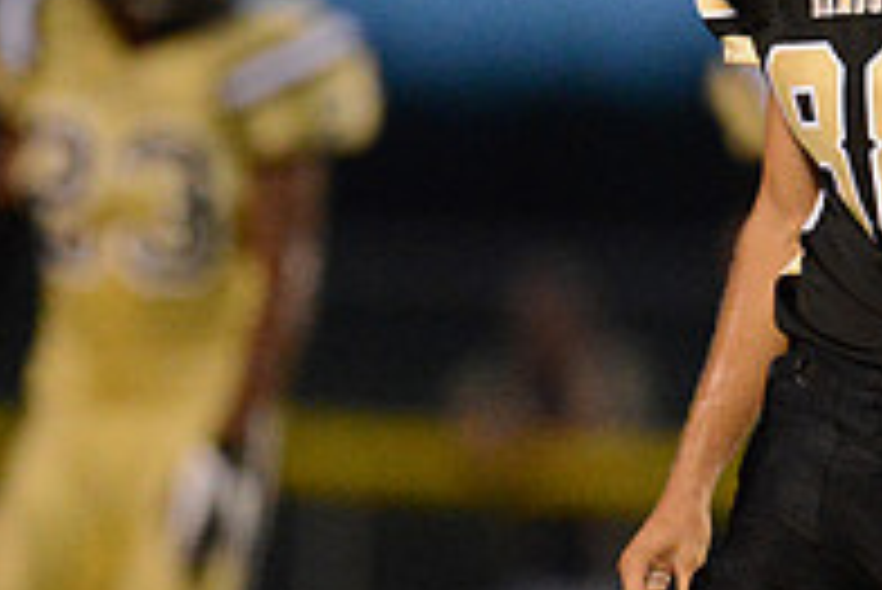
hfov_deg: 1.7
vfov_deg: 1.2
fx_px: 29053
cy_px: 300
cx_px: 720
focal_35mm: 1185
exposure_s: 1/800
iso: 12800
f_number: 2.8
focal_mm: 400
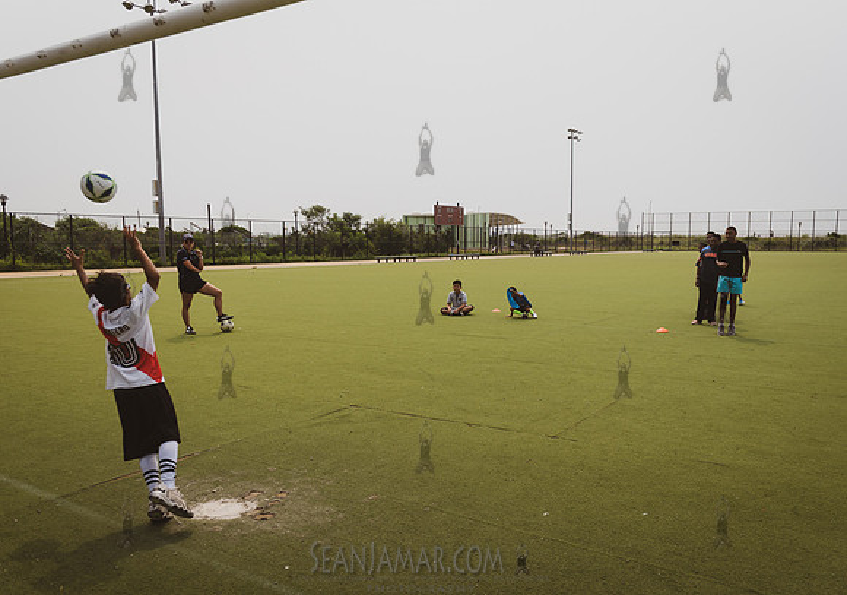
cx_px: 476
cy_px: 318
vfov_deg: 45.0
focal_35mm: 30
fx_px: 717
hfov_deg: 61.0
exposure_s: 1/3200
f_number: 4
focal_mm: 27
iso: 250
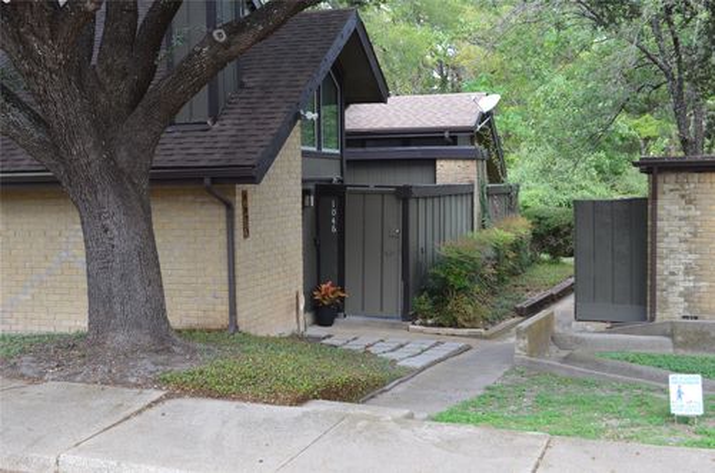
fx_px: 892
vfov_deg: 29.7
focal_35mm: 45
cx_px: 358
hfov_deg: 43.7
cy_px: 236
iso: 280
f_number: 8
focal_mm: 30
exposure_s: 1/60
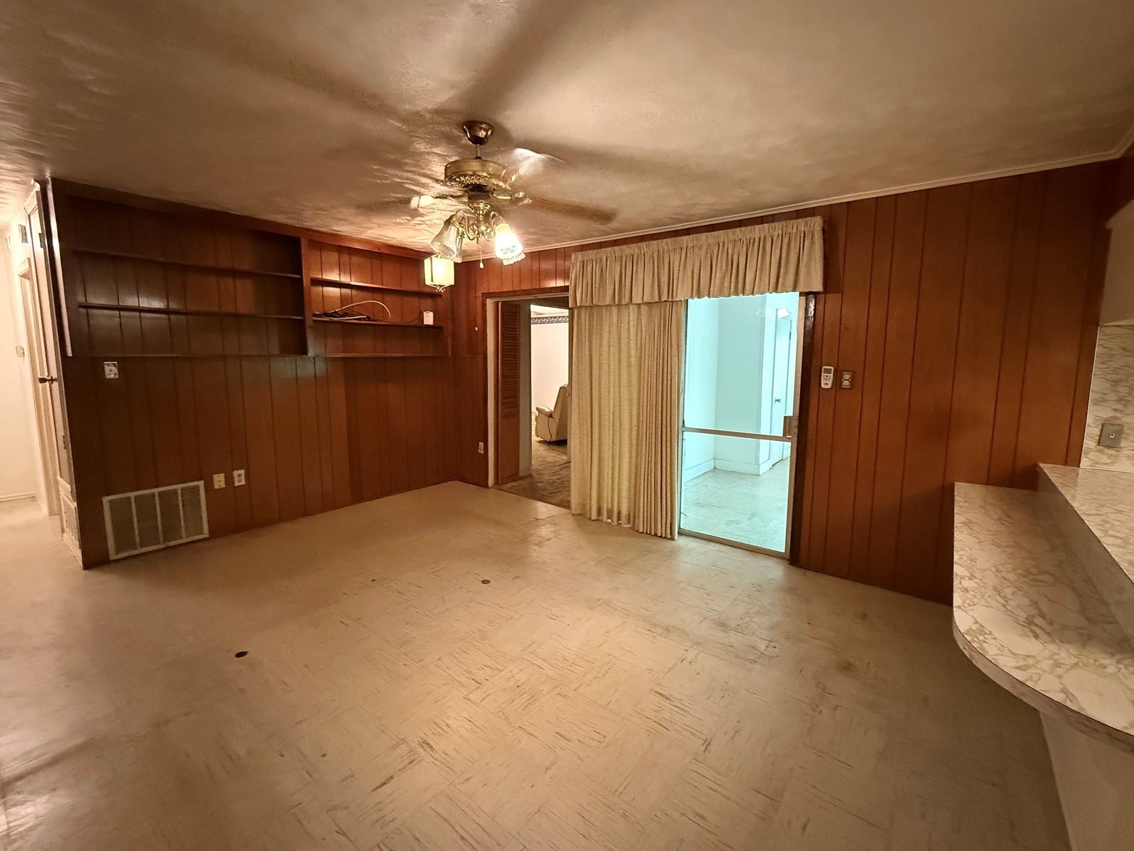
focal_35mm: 15
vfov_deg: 81.7
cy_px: 408
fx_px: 491
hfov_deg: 98.1
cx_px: 592
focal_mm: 2.22
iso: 1000
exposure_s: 1/60
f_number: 2.2
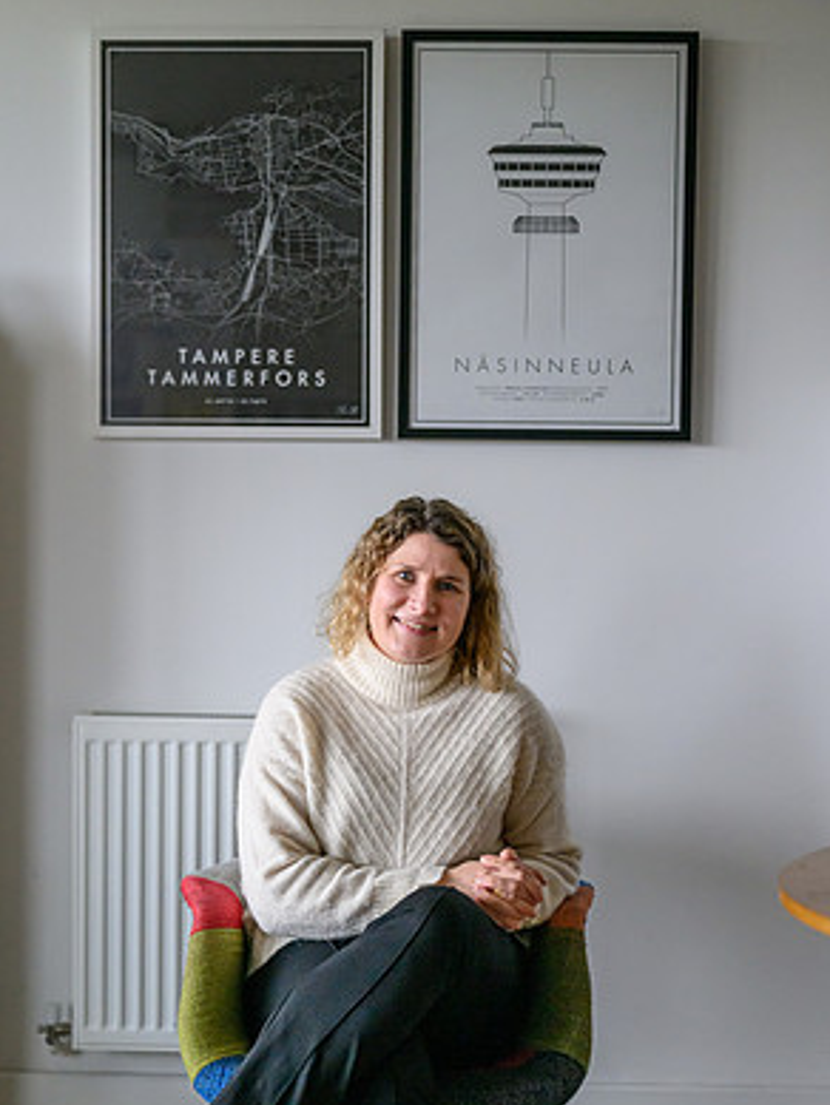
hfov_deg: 29.1
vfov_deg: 38.2
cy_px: 560
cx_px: 424
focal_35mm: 50
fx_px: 1598
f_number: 2.2
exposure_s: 1/250
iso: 4000
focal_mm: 45
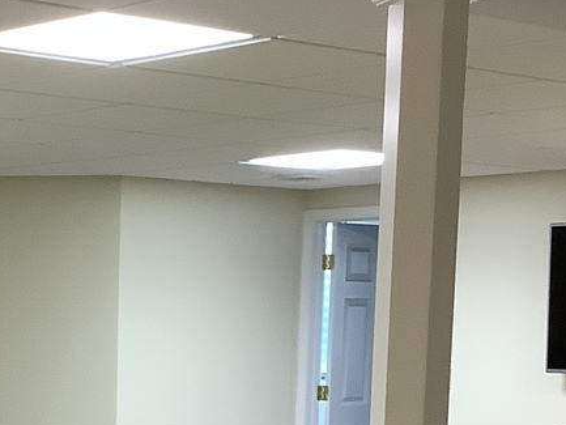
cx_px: -54
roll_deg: -1.4
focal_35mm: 103
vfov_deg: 13.9
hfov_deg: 18.4
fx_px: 1685
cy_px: 511
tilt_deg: -7.1
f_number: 2.4
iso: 160
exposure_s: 1/60
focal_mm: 3.3
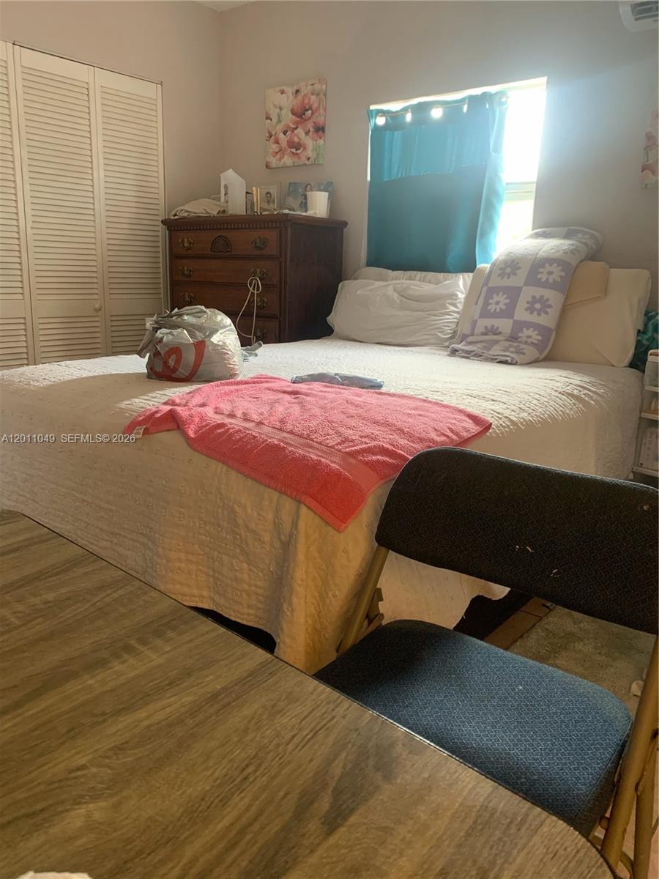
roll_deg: -1.4
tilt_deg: -12.5
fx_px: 660
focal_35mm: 26
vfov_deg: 67.3
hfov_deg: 53.1
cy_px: 440
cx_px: 330
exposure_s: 1/40
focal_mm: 4.25
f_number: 1.8
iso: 400
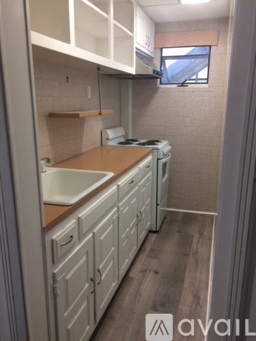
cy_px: 170
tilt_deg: -15.8
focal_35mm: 29
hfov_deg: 48.2
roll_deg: +1.0
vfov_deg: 61.7
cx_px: 128
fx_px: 286
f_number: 2.2
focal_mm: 4.15
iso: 200
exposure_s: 1/30
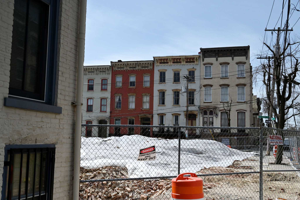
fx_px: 333
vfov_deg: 33.3
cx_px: 150
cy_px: 100
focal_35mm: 40
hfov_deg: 48.5
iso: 2000
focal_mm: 40
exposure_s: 1/8000
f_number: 8
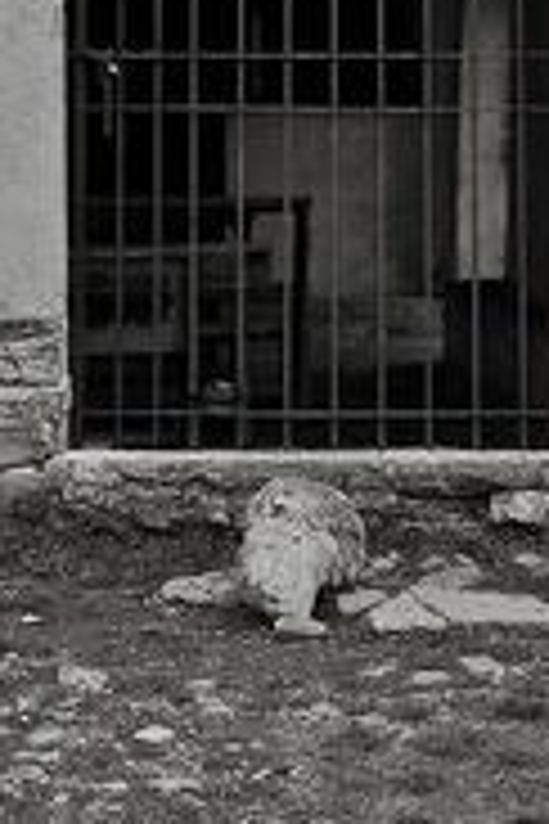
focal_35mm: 115
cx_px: 284
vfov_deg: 16.7
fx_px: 2630
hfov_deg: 11.9
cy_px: -266
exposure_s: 1/200
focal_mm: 23
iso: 160
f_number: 3.2
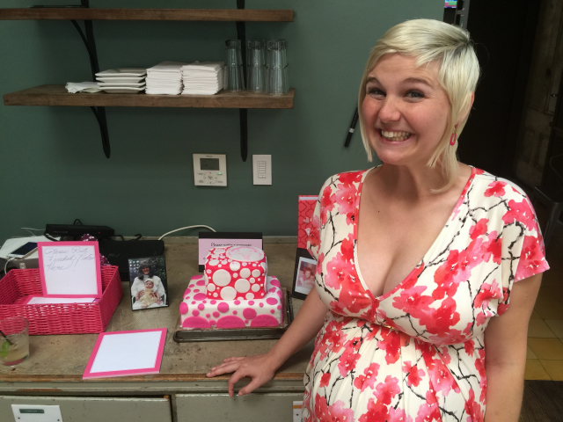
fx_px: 472
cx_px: 282
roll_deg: +0.6
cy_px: 211
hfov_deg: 61.7
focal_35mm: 29
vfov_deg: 48.2
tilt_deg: -19.8
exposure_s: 1/15
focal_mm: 4.15
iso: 32
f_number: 2.2
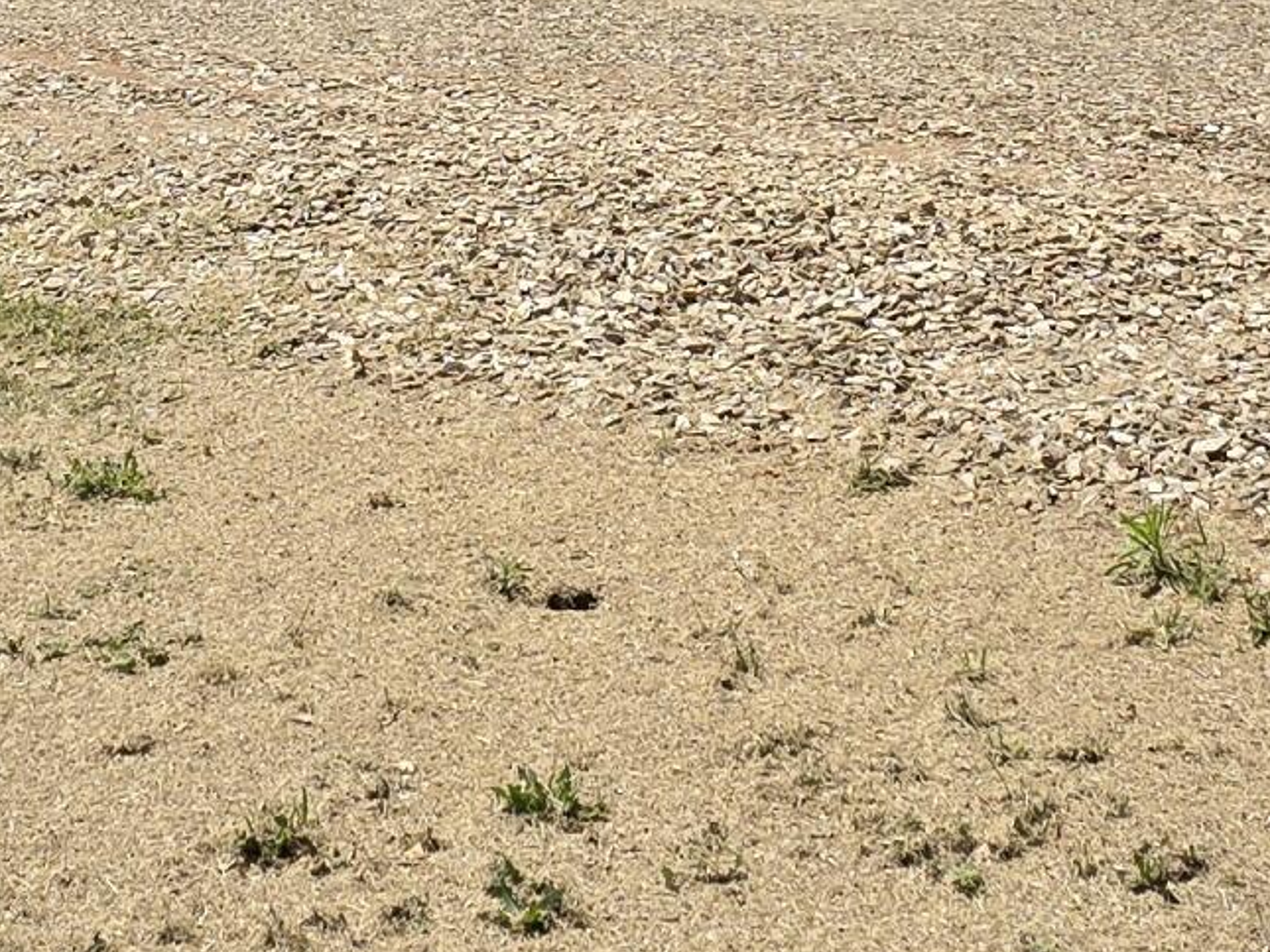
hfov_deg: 18.4
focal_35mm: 107
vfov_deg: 13.2
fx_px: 3926
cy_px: -370
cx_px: 618
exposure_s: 1/827
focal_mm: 6.3
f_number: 1.7
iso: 12
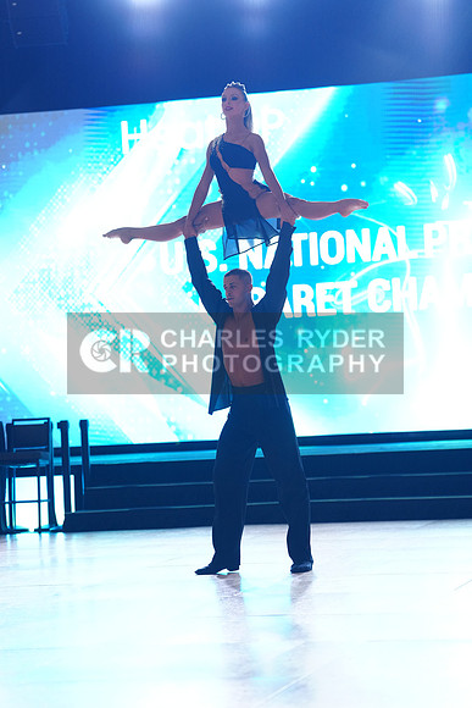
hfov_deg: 12.9
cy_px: 354
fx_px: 2083
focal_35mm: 106
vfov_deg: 19.3
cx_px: 236
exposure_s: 1/500
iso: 1250
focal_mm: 106
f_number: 2.8
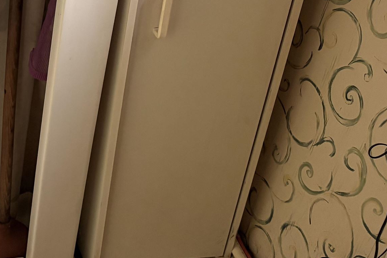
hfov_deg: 26.2
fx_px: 774
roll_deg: -2.4
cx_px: -25
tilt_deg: -35.0
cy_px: 74
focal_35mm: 72
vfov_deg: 18.8
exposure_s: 1/60
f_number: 1.6
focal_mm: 5.96
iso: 400
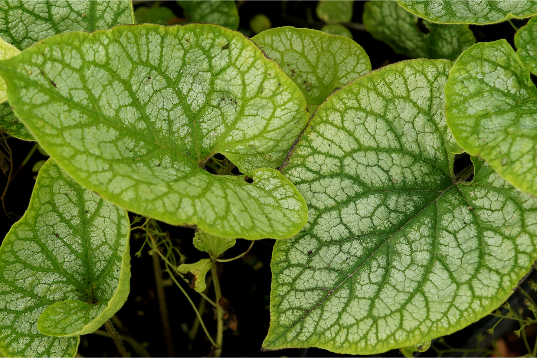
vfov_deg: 9.1
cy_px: 179
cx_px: 268
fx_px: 2237
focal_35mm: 150
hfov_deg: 13.7
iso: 500
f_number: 5.6
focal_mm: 100
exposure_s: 1/160
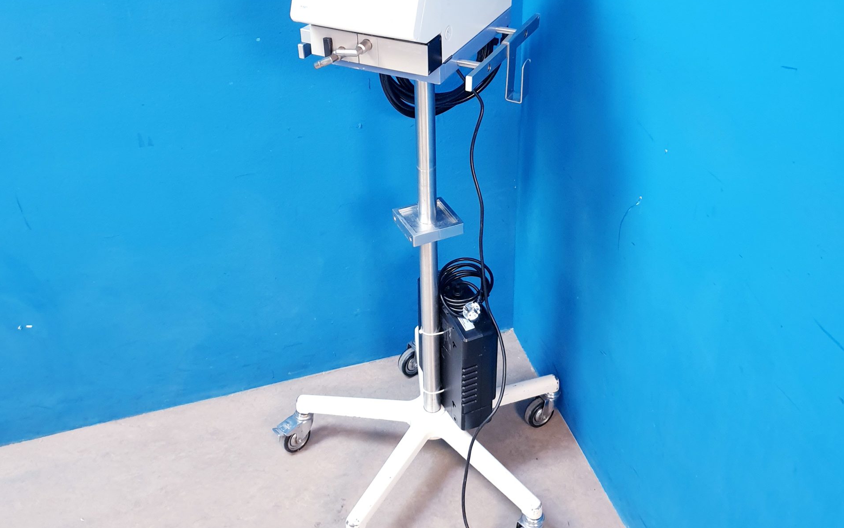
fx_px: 851
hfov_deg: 52.7
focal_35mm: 37
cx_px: 424
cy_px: 165
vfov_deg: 34.0
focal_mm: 4.3
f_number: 1.5
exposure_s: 1/50
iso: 250
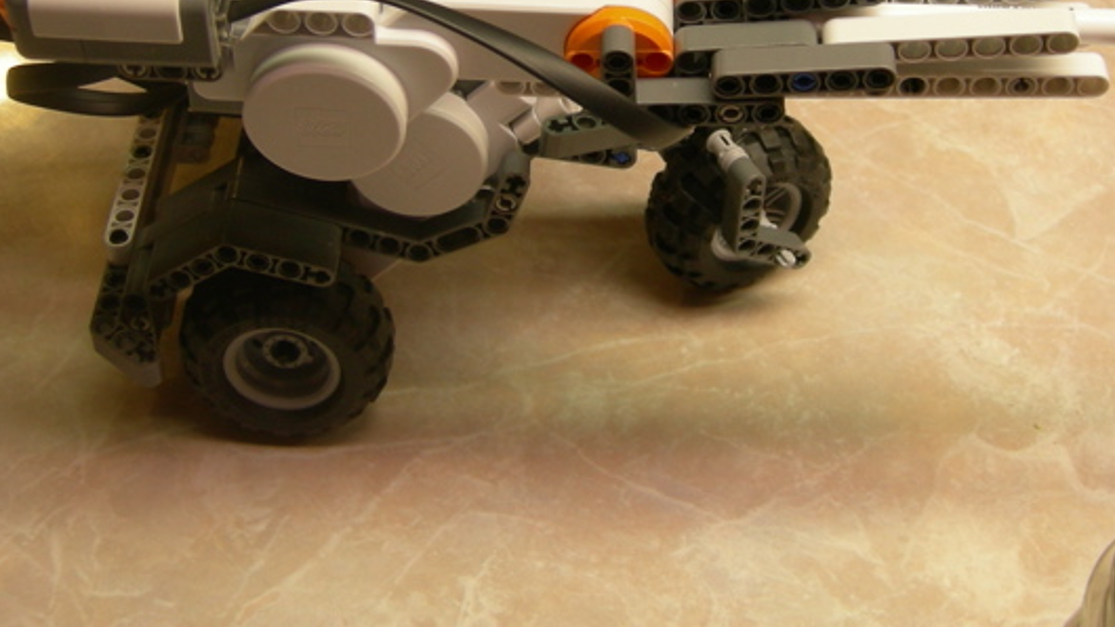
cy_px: 3
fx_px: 1862
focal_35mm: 63
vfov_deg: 18.6
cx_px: 635
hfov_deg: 33.3
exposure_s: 1/30.5
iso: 64
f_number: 2.7
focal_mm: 7.5
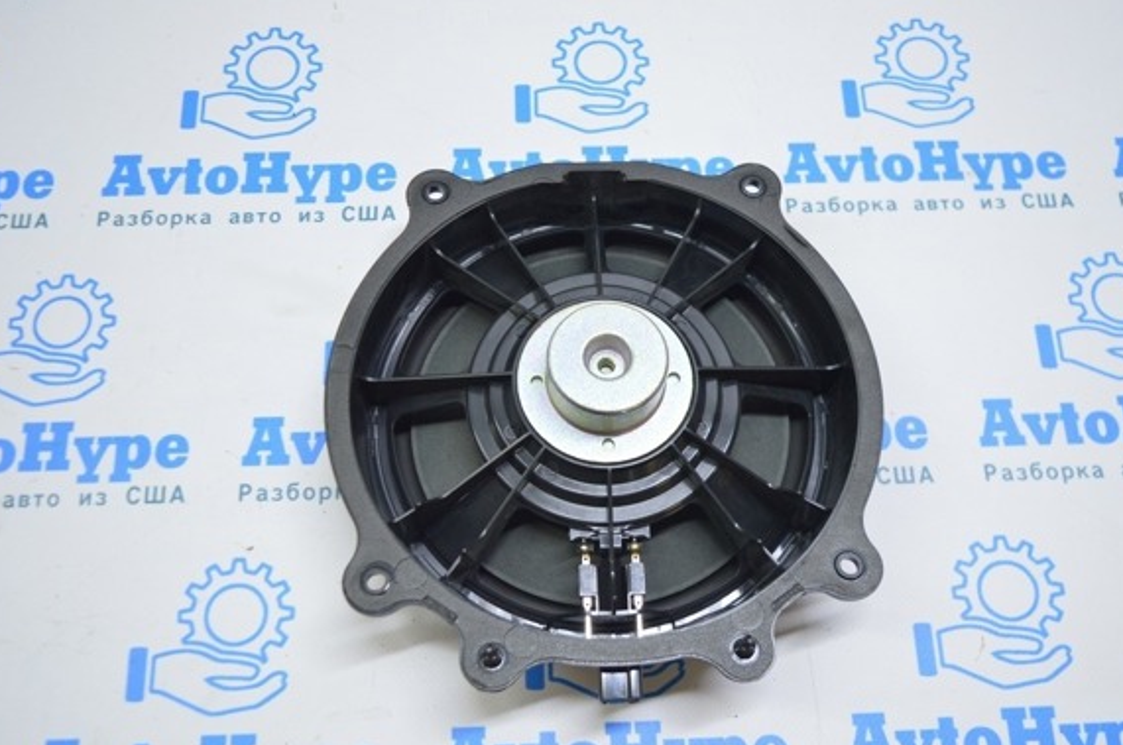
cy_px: 412
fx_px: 1153
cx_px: 553
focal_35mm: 37
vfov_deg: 35.8
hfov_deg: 51.9
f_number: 3.8
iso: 400
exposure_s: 1/50
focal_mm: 22
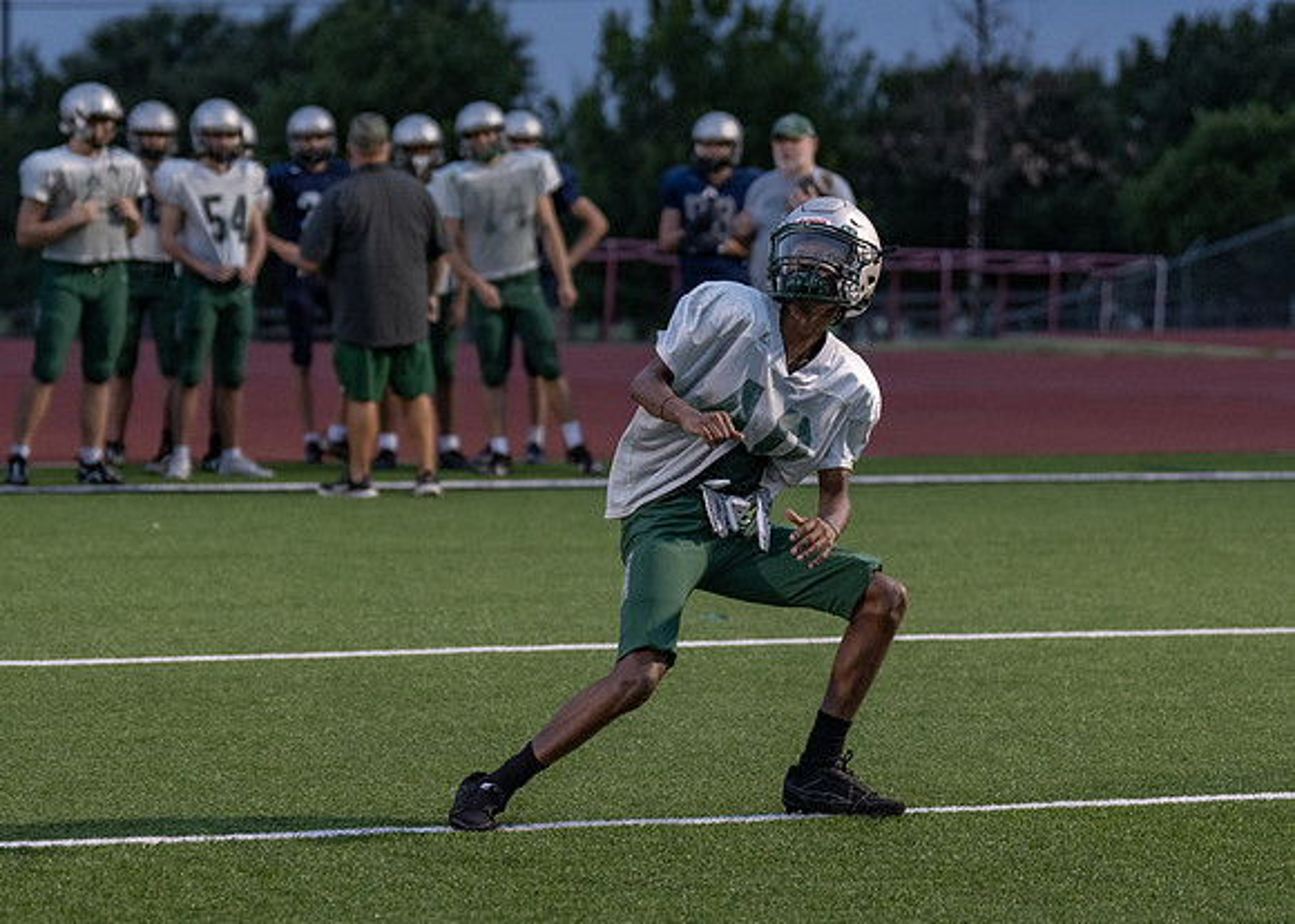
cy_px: 447
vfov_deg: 9.9
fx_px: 5350
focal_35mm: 145
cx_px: 626
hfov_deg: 13.8
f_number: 2.8
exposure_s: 1/1000
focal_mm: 91
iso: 2500
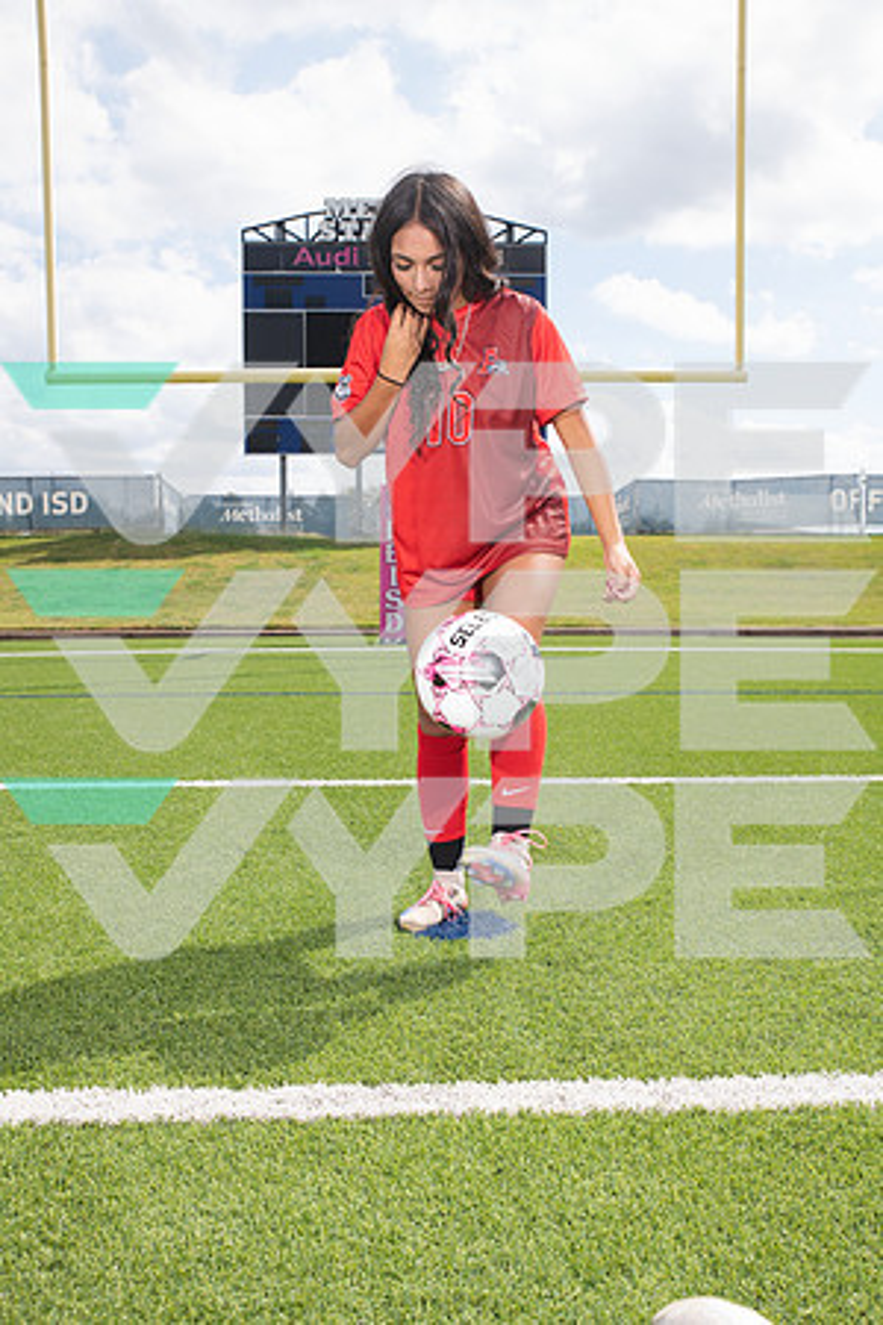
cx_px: 442
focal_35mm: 35
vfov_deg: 54.4
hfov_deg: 37.9
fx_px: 1288
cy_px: 662
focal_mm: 35
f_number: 7.1
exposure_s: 1/400
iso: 125
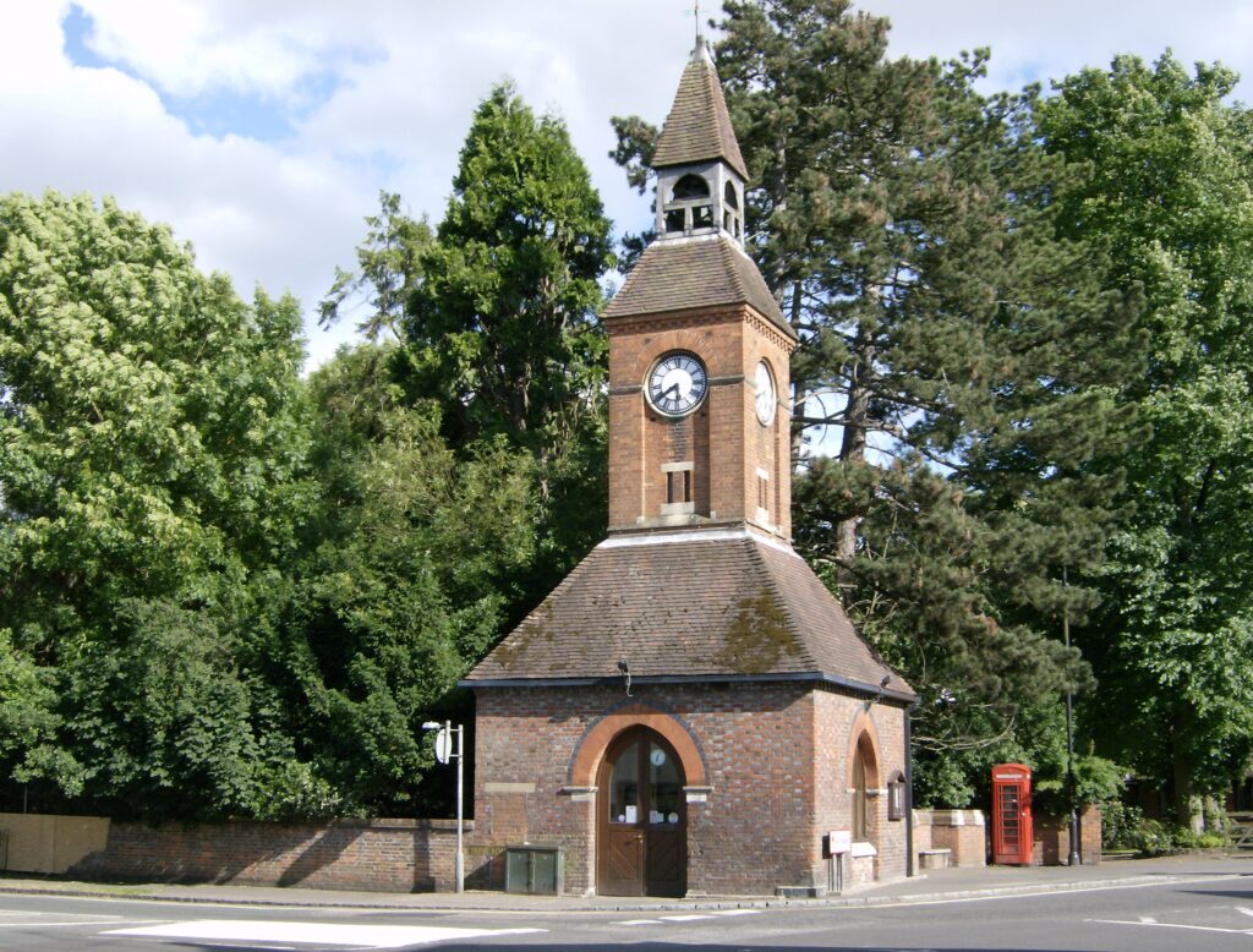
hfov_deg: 41.1
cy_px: 476
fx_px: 1673
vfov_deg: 31.8
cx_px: 626
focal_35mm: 46
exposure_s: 1/253
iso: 100
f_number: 5.1
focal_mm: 7.7
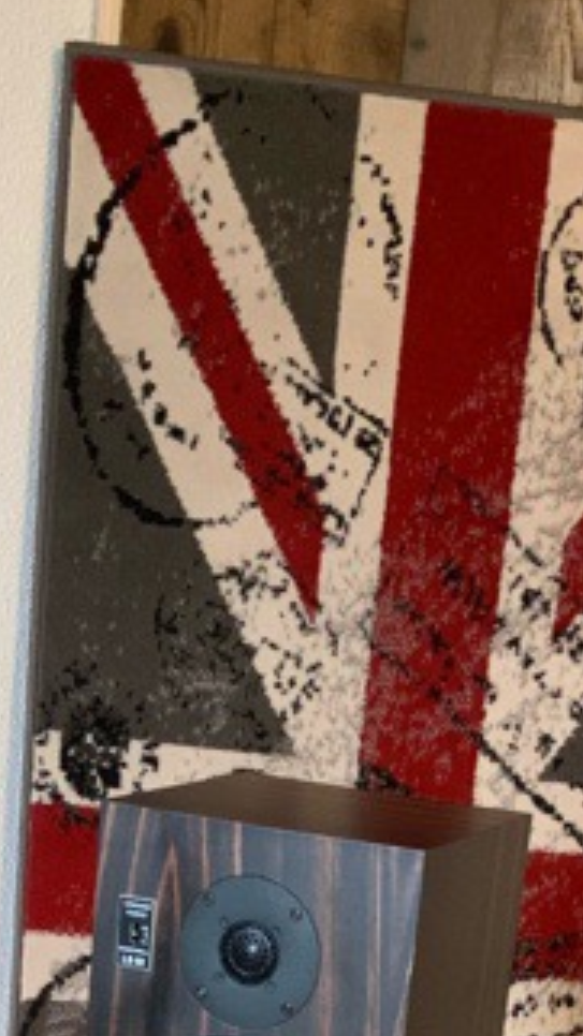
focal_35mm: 85
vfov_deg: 22.2
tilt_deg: -21.9
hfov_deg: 14.2
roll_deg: -4.8
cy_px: 1382
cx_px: 312
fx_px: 2337
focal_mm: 3
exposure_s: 1/60
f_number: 1.8
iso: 200
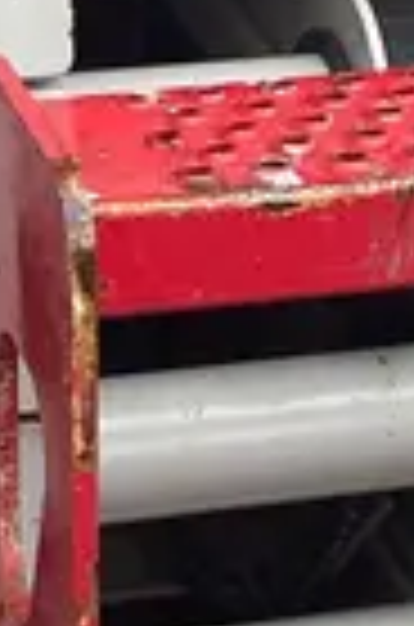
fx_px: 2479
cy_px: 502
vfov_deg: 14.3
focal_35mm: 143
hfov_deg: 9.5
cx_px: 130
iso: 400
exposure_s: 1/60
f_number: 1.8
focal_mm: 4.25
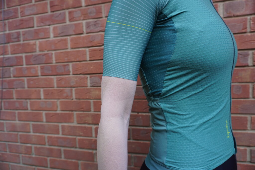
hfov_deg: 73.7
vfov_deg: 53.1
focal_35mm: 24
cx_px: 128
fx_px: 170
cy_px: 85
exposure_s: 1/160
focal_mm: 16
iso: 250
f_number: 4
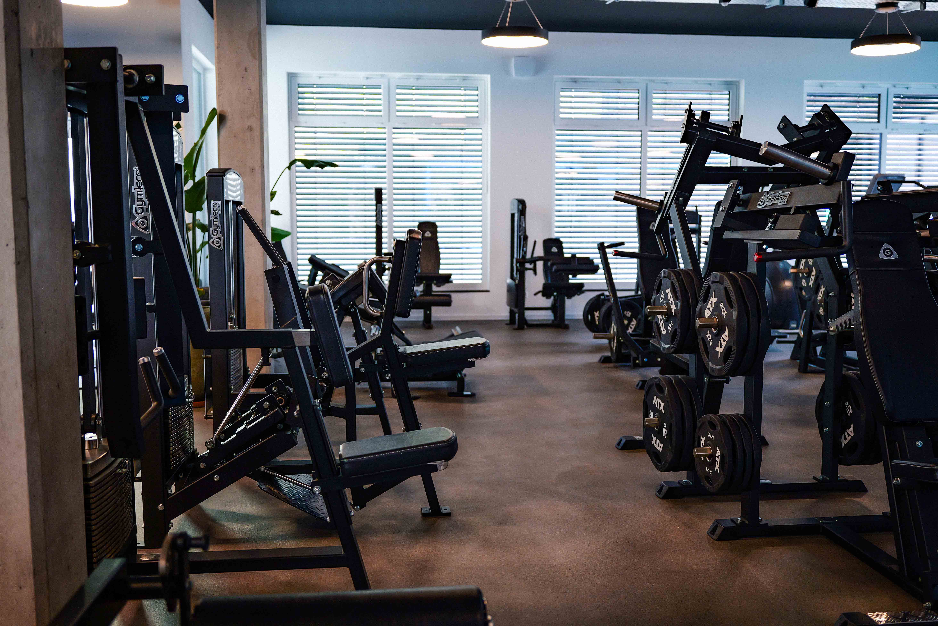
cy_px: 313
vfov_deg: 40.0
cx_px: 469
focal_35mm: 33
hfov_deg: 57.2
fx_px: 860
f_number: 2.8
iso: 1250
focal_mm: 33
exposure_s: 1/125
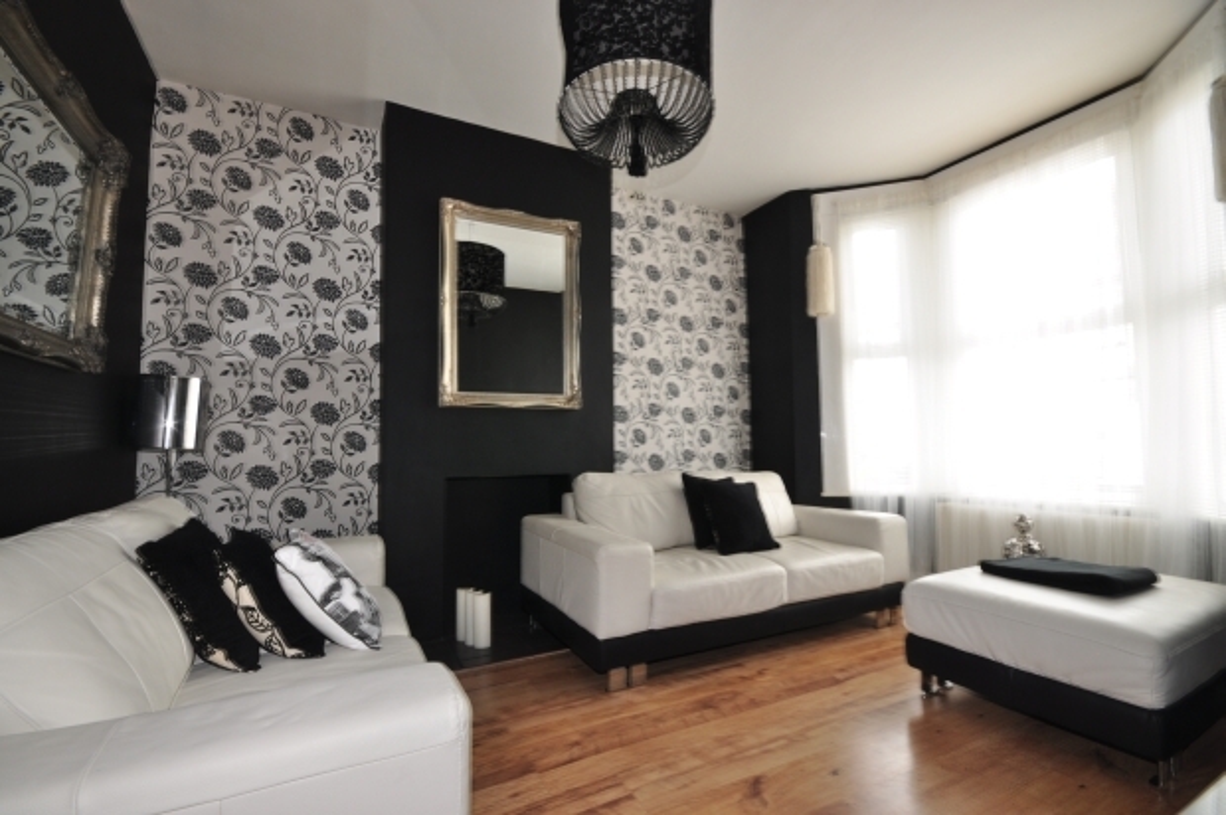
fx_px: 510
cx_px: 613
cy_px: 408
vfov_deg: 77.2
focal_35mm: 15
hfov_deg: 100.4
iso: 200
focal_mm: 10
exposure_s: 1/2
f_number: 14
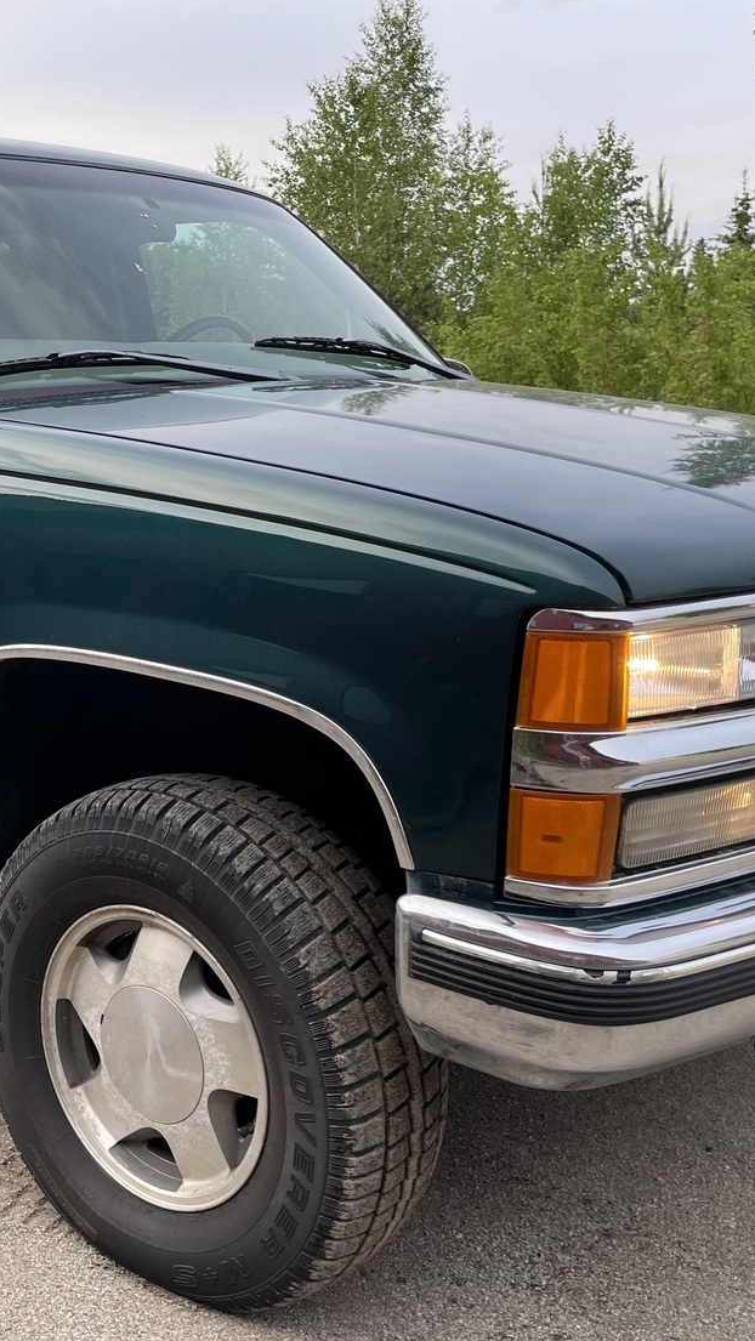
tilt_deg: -9.9
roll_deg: +1.0
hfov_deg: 28.5
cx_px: 170
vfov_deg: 49.4
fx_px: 1458
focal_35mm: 41
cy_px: 625
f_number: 1.6
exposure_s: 1/425
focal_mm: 4.2
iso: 32
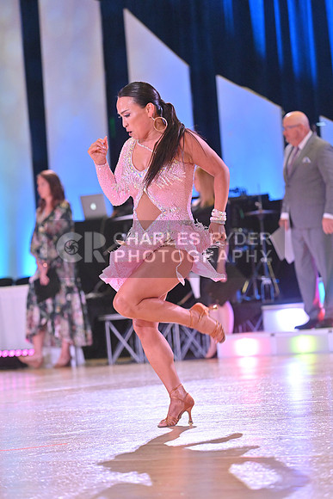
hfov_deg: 7.4
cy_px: 250
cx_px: 166
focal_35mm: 185
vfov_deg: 11.1
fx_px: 2565
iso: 4000
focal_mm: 185
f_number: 5
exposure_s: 1/400
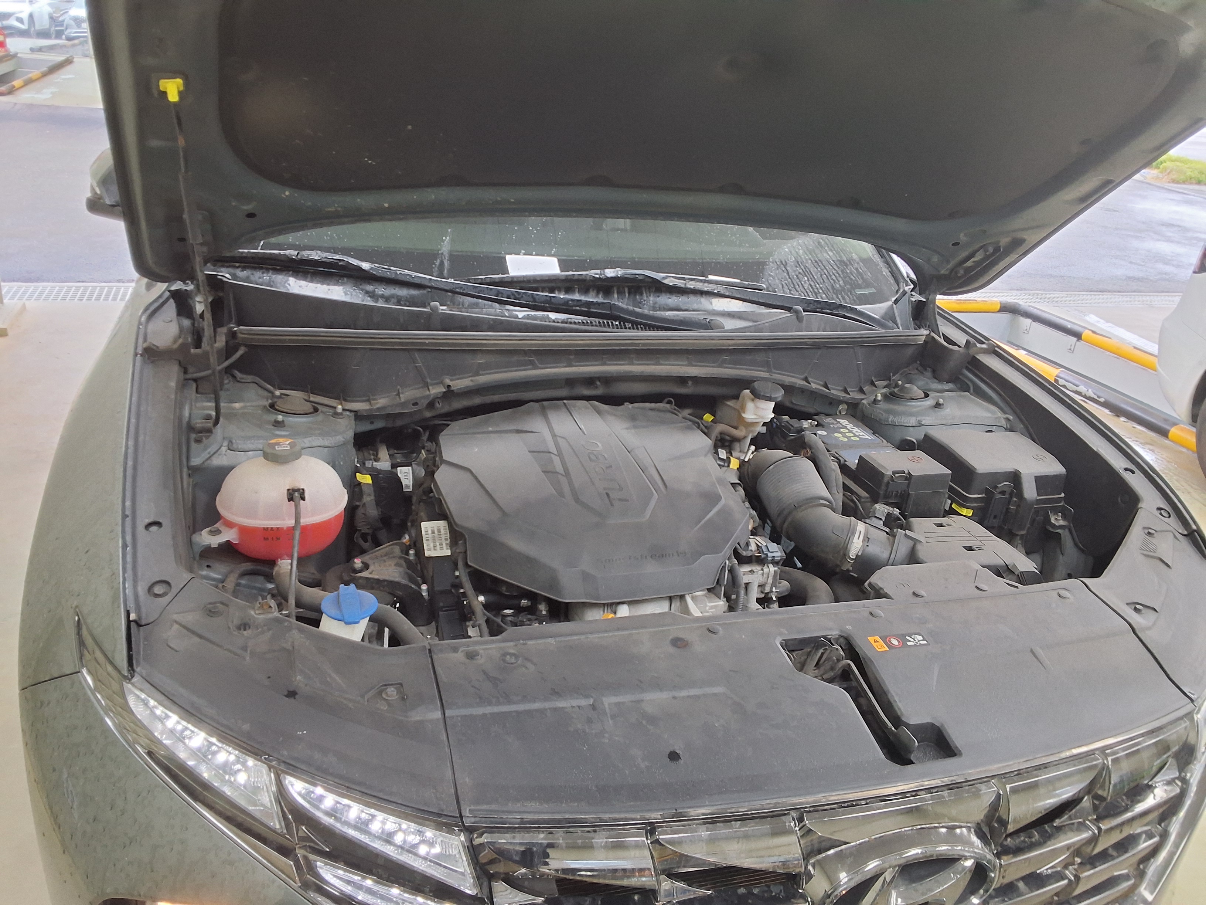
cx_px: 603
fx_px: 976
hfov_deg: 63.4
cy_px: 452
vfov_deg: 49.7
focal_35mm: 28
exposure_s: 1/40
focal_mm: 2.91
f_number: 1.9
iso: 100
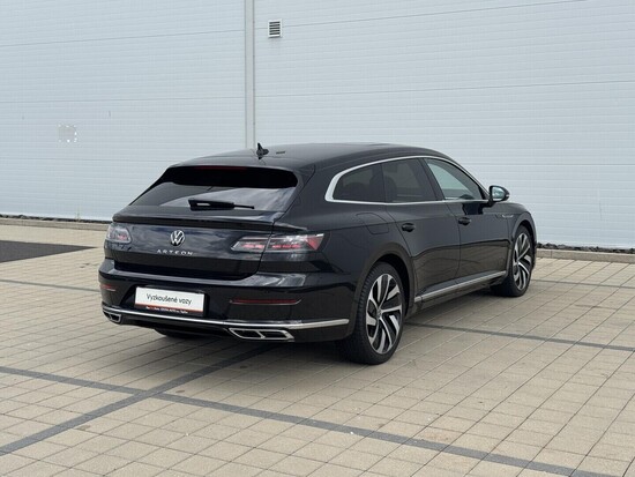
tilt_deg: -5.7
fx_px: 881
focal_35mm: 48
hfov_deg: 39.6
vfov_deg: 30.3
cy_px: 238
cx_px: 318
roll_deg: -0.1
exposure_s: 1/1984
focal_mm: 6.76
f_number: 1.78
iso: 64
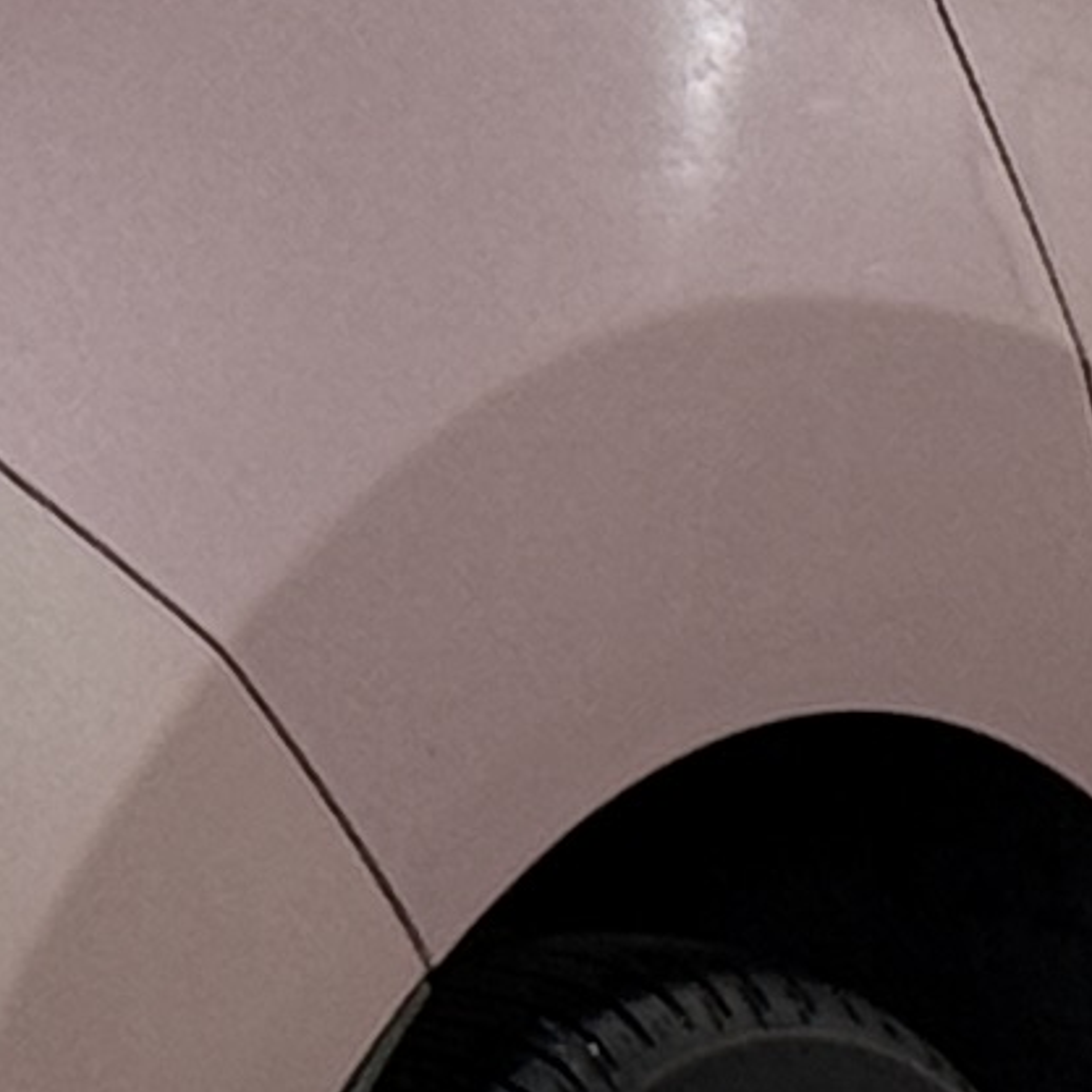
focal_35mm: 410
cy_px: 73
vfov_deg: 4.3
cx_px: -406
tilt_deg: -0.4
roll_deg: -0.7
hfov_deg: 4.3
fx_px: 14633
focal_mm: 6.76
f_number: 1.78
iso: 80
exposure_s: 1/60
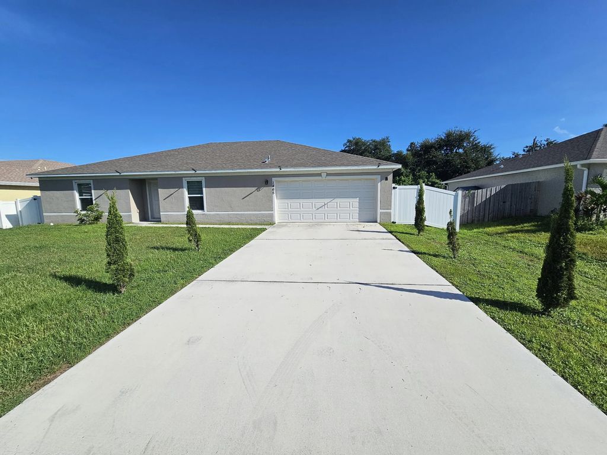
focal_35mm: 13
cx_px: 304
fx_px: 228
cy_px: 228
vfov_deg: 89.9
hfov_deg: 106.2
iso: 50
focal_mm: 2.2
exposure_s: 1/4966
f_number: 2.2
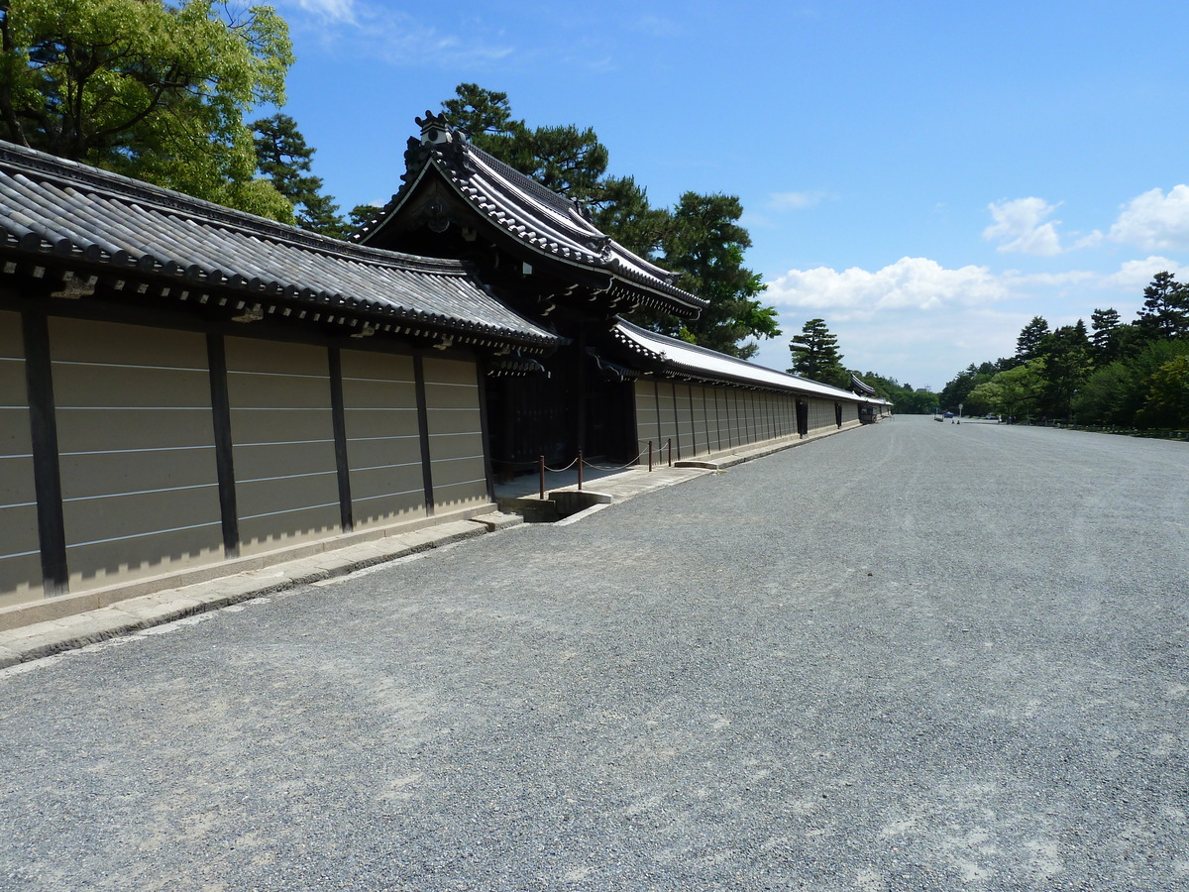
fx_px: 859
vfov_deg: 54.9
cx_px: 594
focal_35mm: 25
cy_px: 446
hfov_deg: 69.4
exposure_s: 1/500
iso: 80
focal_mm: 4.1
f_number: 5
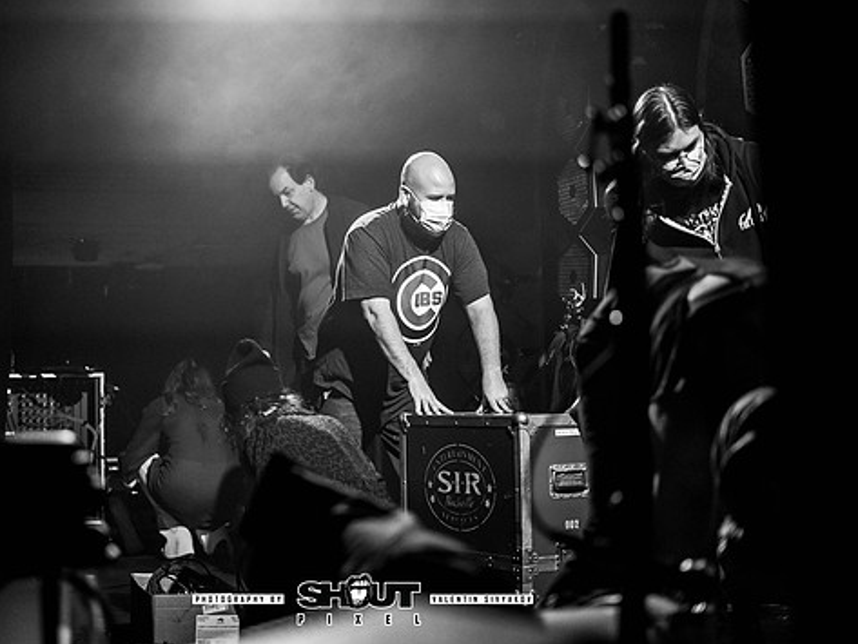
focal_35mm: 59
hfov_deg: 32.6
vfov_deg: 24.8
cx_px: 363
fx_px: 1463
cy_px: 306
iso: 5000
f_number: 2
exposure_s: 1/200
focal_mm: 50
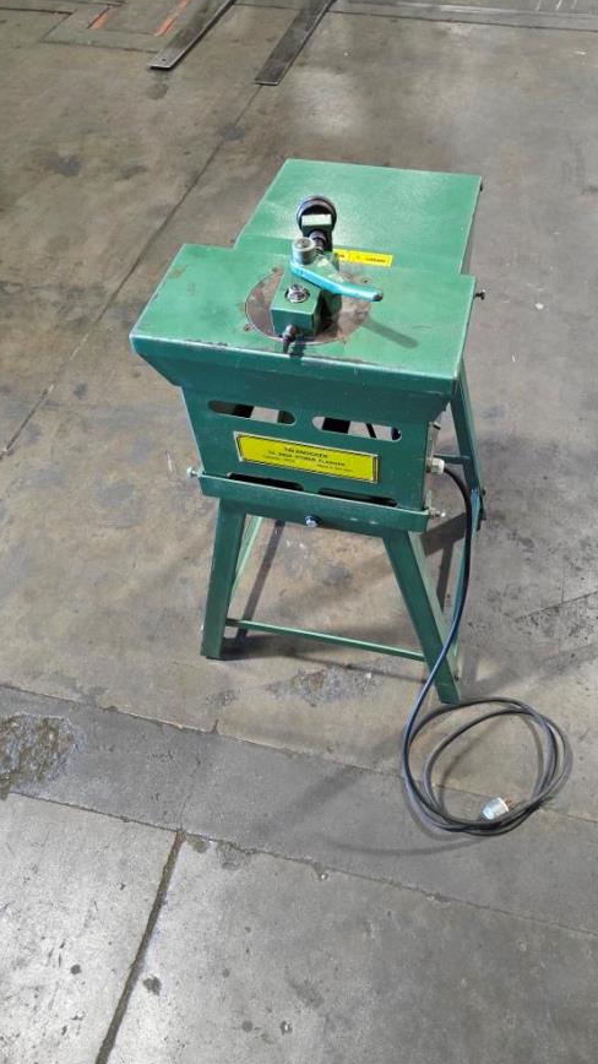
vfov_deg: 71.9
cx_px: 364
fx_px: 733
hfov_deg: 44.1
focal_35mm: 26
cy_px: 522
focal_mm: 6.3
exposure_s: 1/60
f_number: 1.7
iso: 640
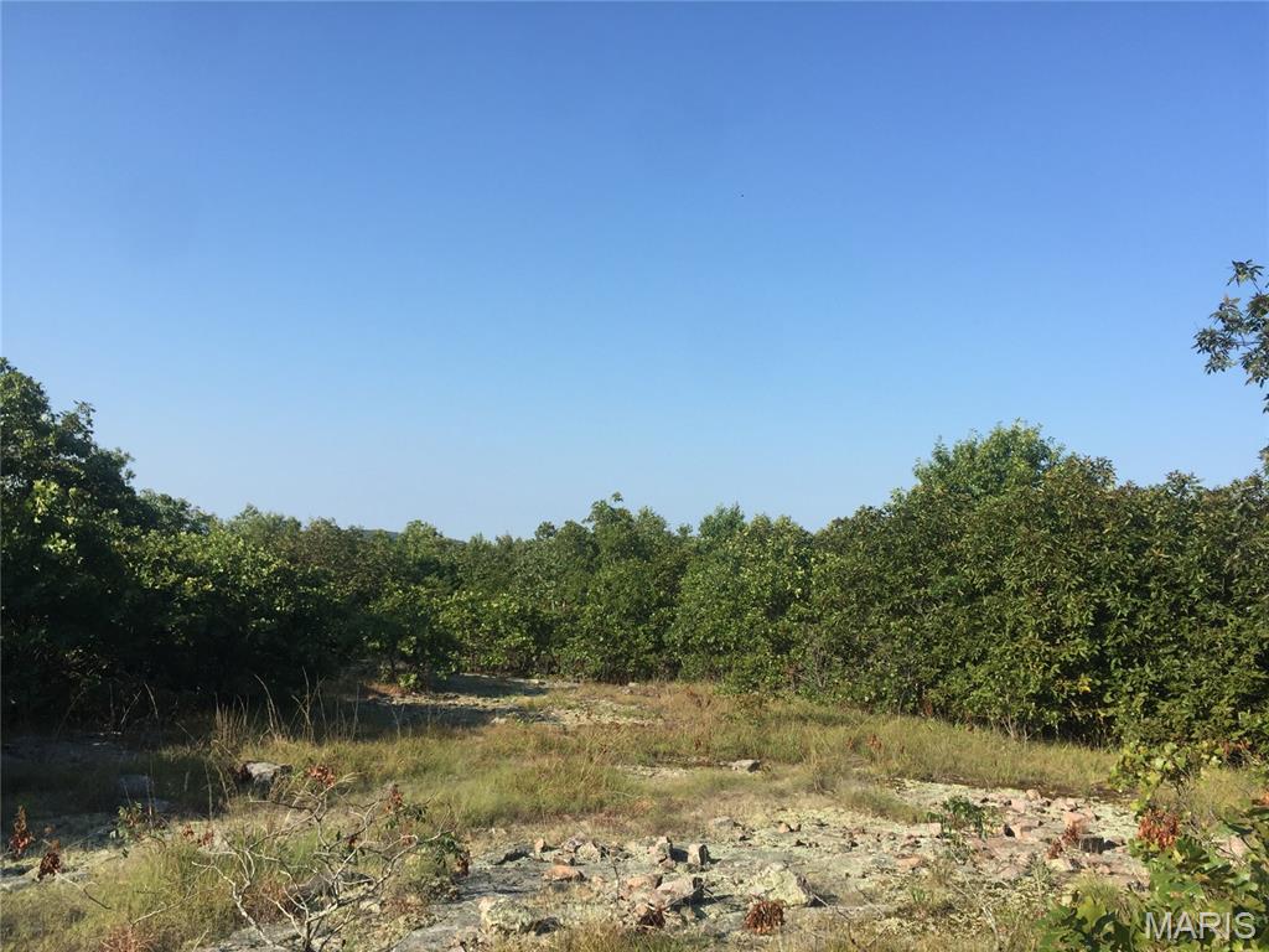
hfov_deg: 61.7
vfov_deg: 48.2
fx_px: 1063
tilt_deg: +4.8
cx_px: 634
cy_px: 476
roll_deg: -2.4
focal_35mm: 29
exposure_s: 1/1464
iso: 32
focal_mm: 4.15
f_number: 2.2
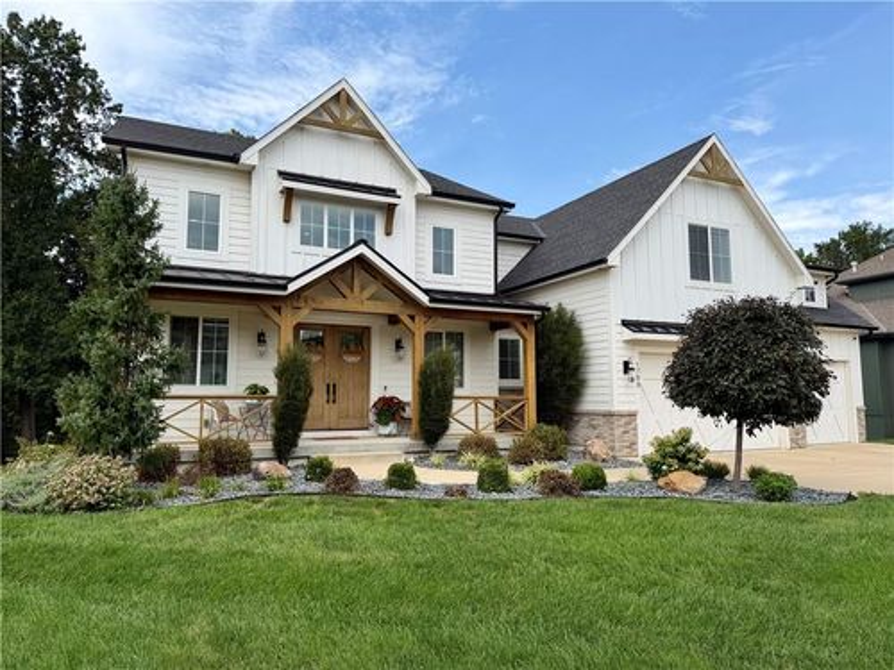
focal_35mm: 24
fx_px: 620
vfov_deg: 56.8
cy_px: 335
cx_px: 447
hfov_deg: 71.6
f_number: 1.78
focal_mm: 6.76
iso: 80
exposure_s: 1/3759
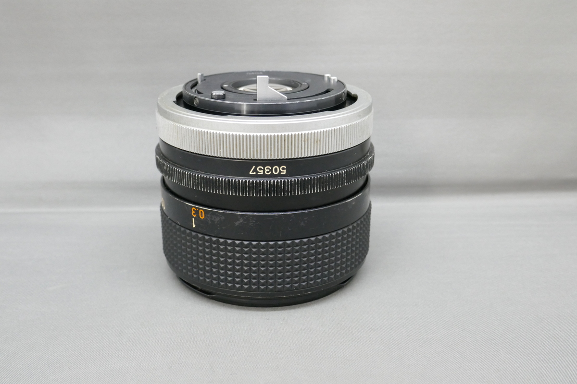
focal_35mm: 41
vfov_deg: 32.6
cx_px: 288
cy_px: 192
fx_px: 657
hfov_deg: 47.4
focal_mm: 14.9
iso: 1600
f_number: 5.6
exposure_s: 1/40
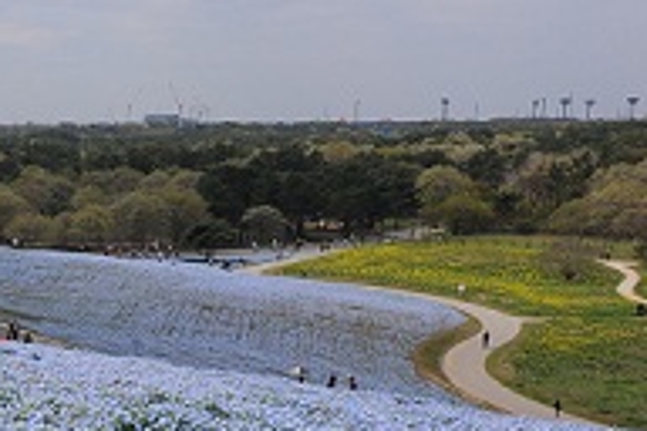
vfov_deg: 14.9
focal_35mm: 90
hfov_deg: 20.4
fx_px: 1617
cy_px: 463
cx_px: -233
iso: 400
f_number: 13
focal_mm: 31
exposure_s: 1/640
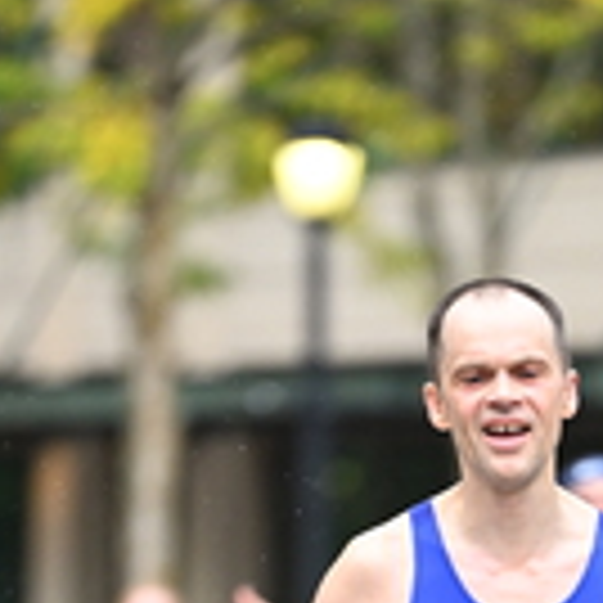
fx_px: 13796
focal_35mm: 700
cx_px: 596
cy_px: 945
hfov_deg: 2.5
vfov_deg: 2.5
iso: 1250
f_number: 2.8
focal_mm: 200
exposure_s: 1/1250
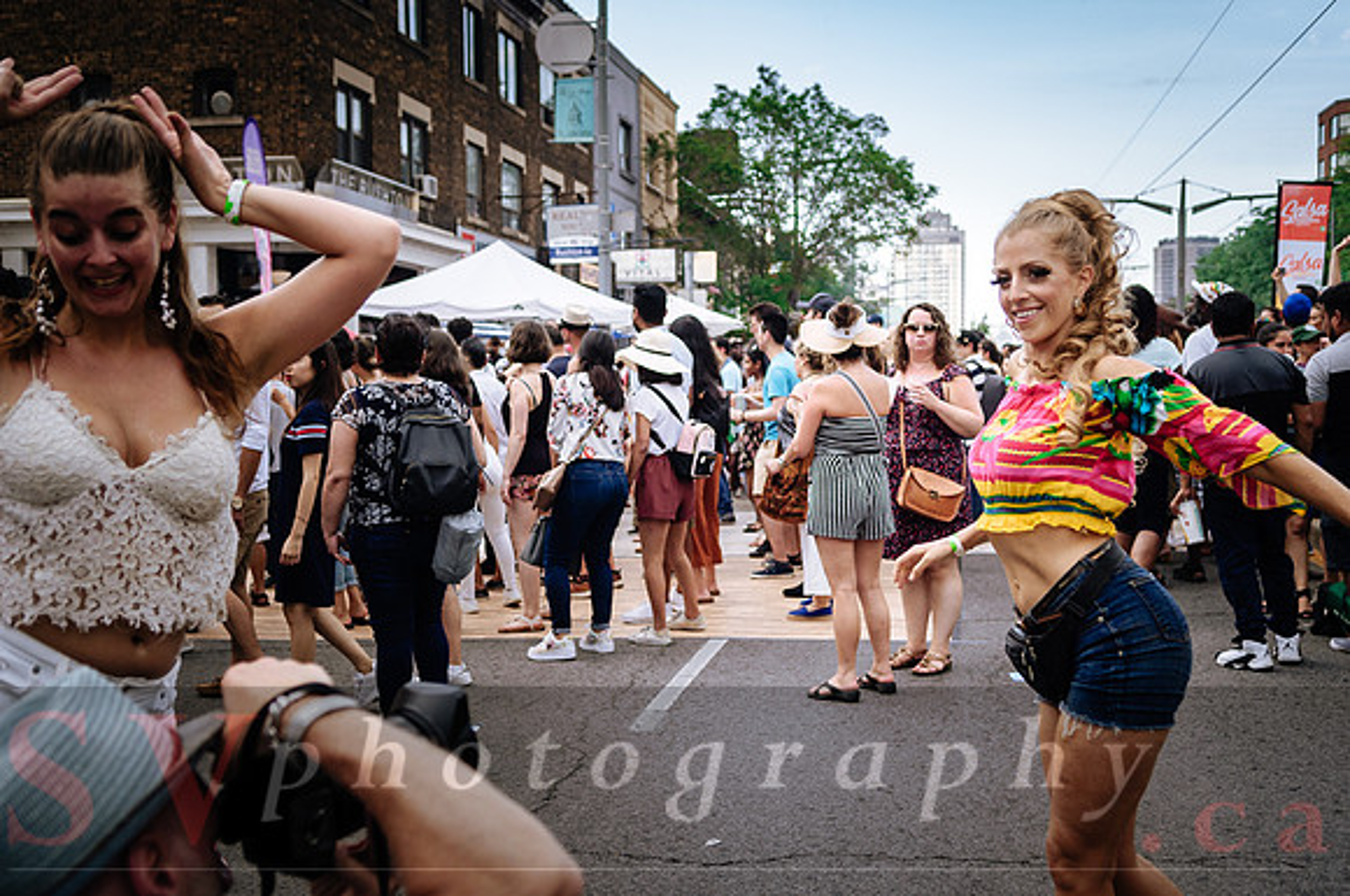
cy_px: 448
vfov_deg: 33.5
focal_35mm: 40
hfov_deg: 48.7
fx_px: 1490
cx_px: 683
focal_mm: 26
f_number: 2.8
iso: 100
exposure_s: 1/400
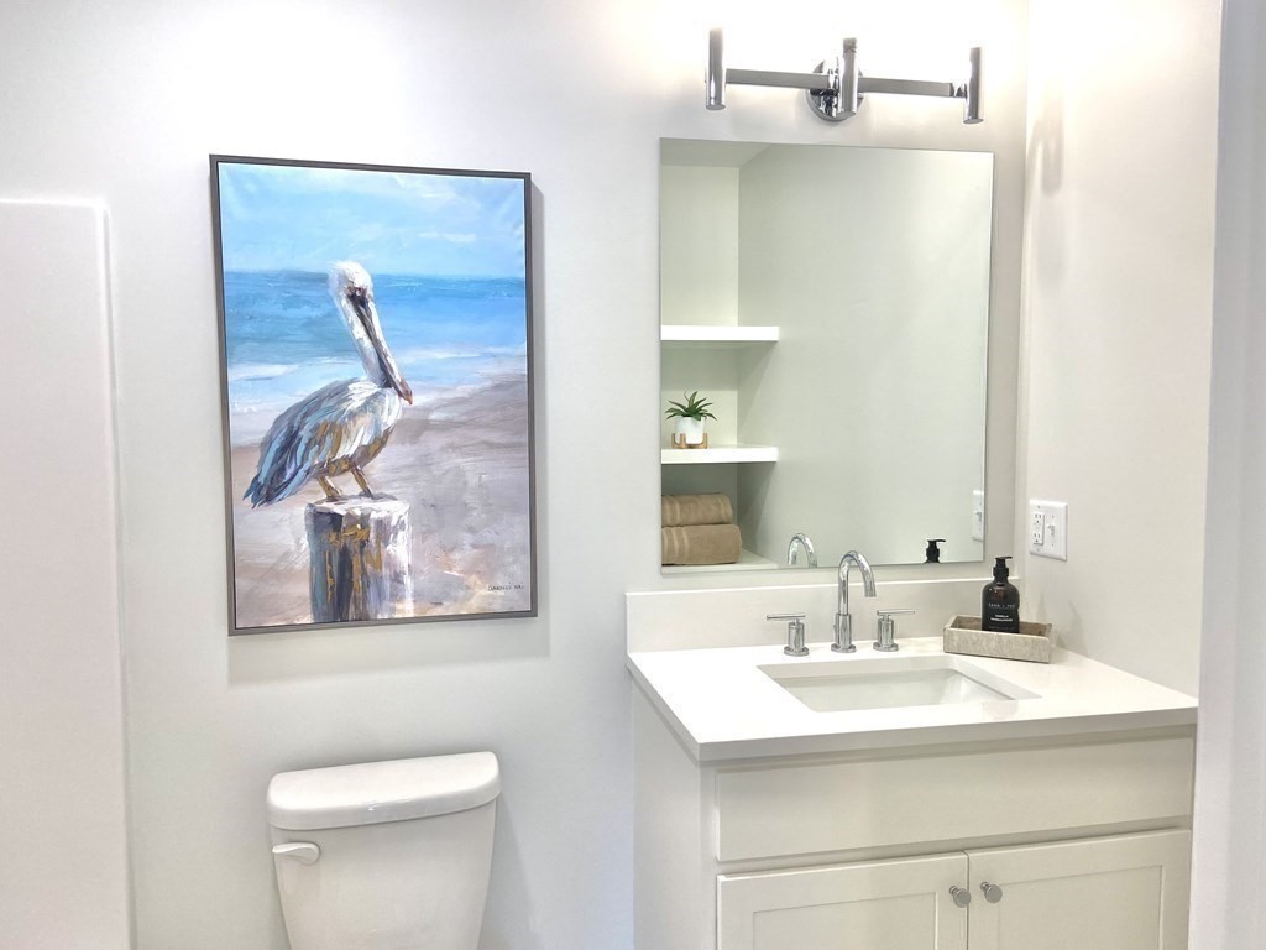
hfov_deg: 67.3
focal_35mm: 26
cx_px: 633
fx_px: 951
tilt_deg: -4.1
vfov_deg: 53.1
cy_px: 475
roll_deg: +0.0
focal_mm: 4.25
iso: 80
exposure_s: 1/120
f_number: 1.8
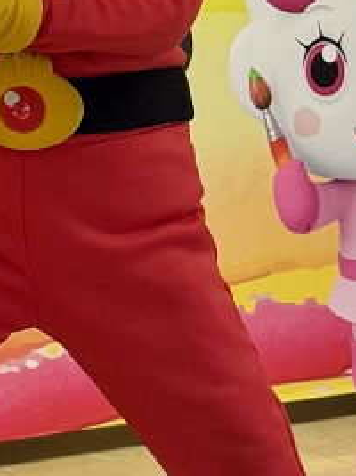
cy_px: -76
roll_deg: +1.8
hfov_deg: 11.8
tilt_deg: +5.5
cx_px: -182
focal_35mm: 120
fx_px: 1647
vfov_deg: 15.9
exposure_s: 1/60
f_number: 1.78
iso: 160
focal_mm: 6.76
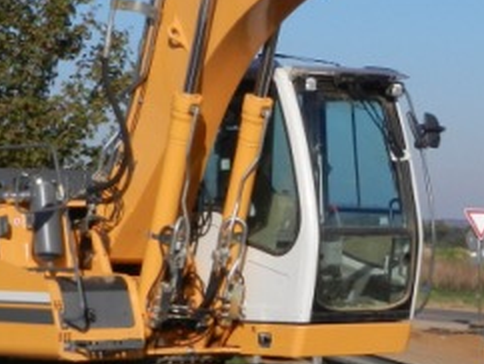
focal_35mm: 175
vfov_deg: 8.5
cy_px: 140
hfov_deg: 11.3
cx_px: 378
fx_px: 2449
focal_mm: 9.4
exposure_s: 1/1600
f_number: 4.4
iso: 160
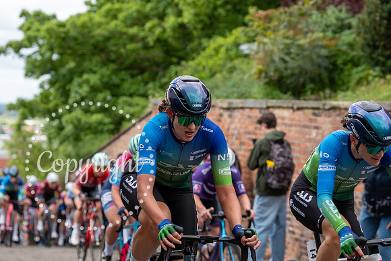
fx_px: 934
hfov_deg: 23.6
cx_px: 196
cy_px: 130
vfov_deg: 15.9
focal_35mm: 86
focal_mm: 86
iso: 500
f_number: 4
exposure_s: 1/1000
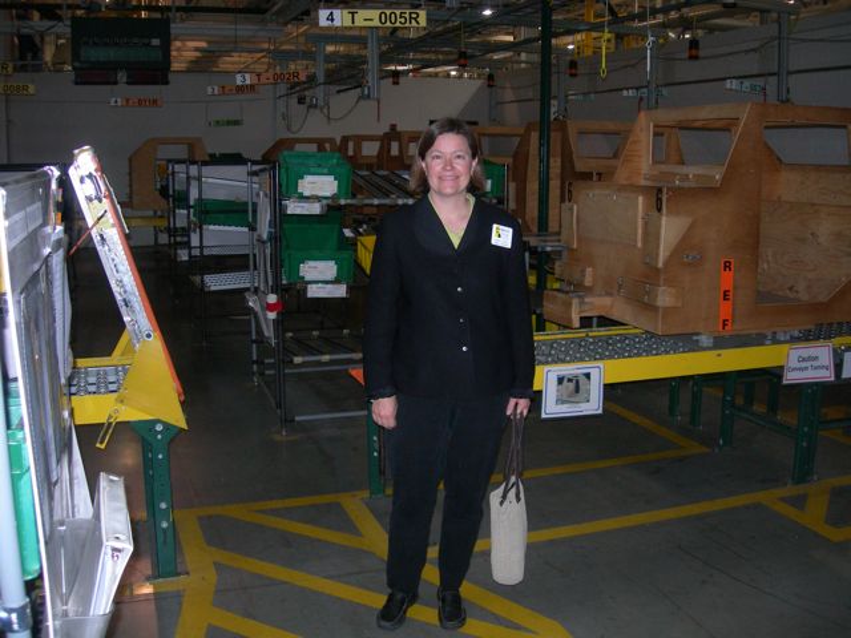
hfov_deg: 49.0
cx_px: 426
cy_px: 319
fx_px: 934
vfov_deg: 37.7
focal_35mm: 38
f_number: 2.8
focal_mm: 7.8
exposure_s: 1/60.1
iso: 200
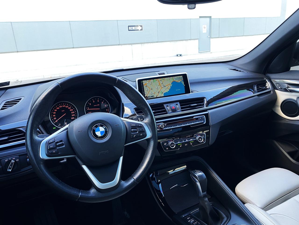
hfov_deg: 67.3
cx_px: 150
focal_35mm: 26
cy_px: 112
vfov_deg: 53.1
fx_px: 225
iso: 125
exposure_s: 1/51
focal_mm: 4.25
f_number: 1.8
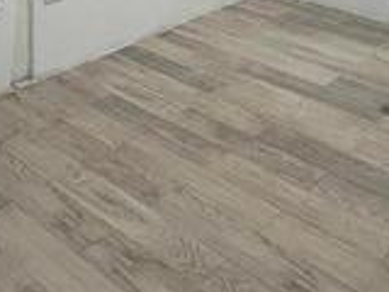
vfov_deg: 20.9
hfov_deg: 35.8
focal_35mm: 52
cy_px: -209
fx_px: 584
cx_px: 85
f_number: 1.8
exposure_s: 1/120
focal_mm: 1.57
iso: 100
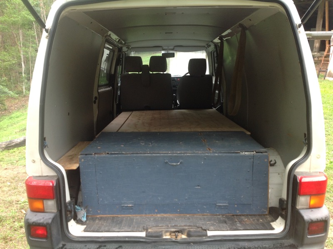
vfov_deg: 40.6
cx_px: 166
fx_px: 336
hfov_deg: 52.7
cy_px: 124
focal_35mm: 35
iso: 64
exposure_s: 1/30
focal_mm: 4.28
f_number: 2.4
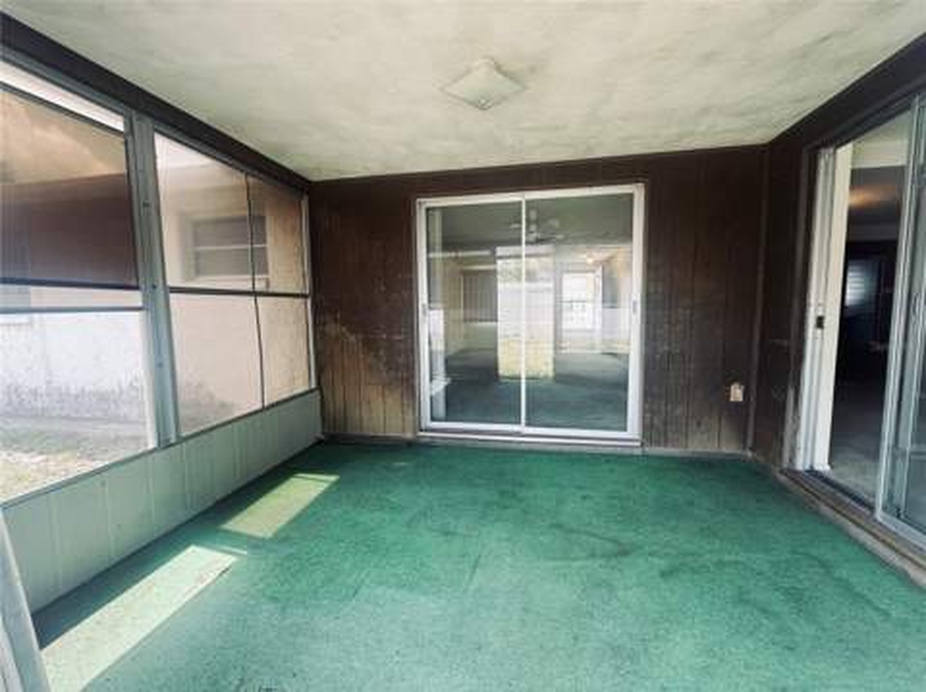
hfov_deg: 102.1
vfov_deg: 85.6
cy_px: 346
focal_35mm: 14
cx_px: 463
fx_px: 374
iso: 64
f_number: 2.2
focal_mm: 2.22
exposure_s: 1/99
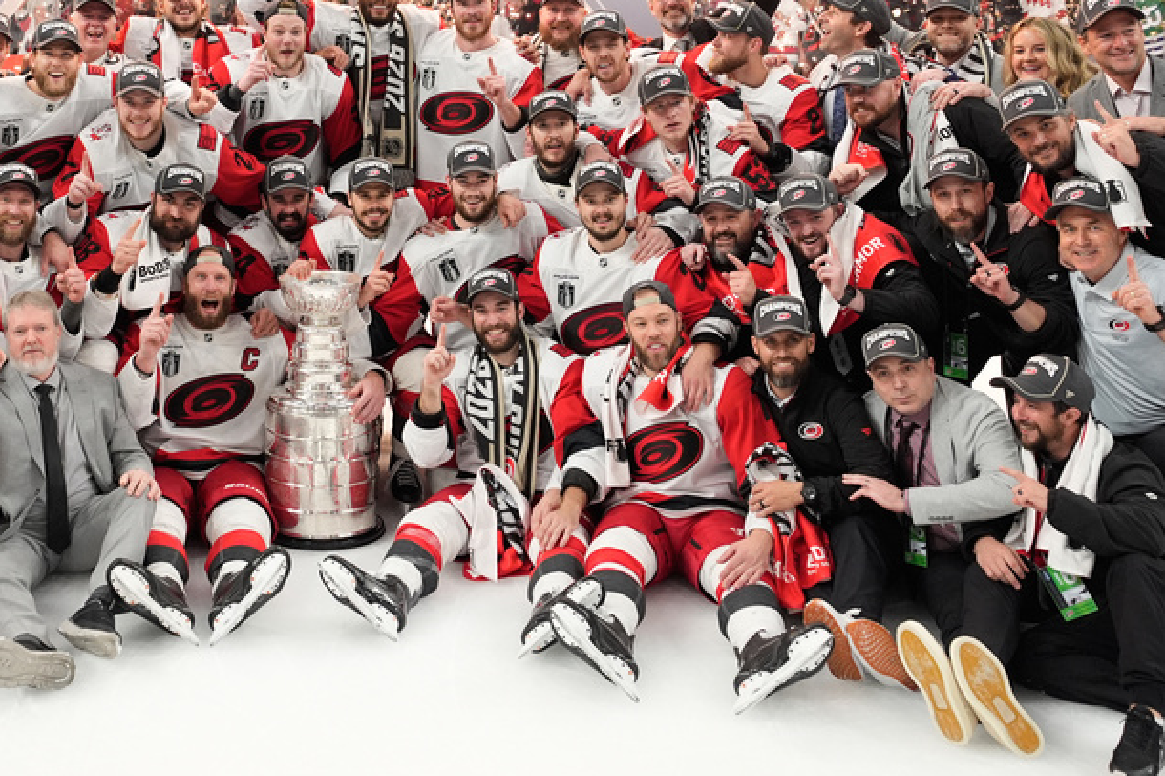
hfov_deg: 40.9
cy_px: 149
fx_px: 1520
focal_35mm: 47
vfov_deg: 28.0
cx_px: 317
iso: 3200
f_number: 3.2
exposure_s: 1/1600
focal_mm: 28
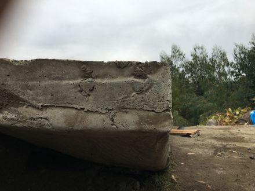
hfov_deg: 61.7
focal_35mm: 29
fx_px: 214
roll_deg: +1.9
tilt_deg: +0.8
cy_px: 96
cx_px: 128
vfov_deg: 48.2
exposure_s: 1/746
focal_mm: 4.15
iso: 25
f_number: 2.2
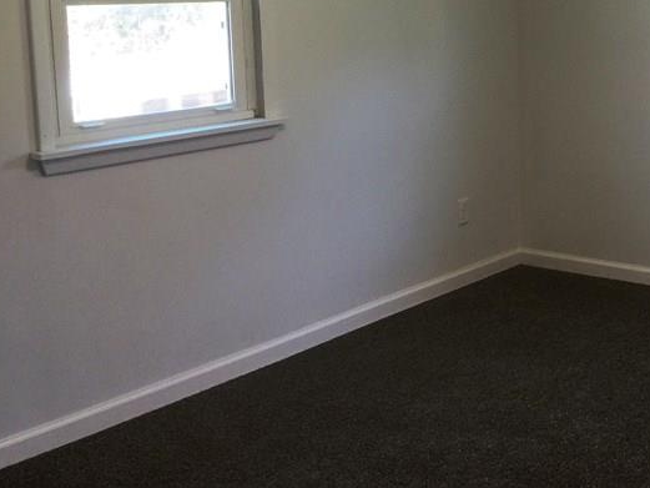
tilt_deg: -7.5
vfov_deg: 25.4
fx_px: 1071
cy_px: 120
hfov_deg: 31.6
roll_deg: -0.4
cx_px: 628
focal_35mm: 57
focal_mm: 4.15
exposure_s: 1/30
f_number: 2.2
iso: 32
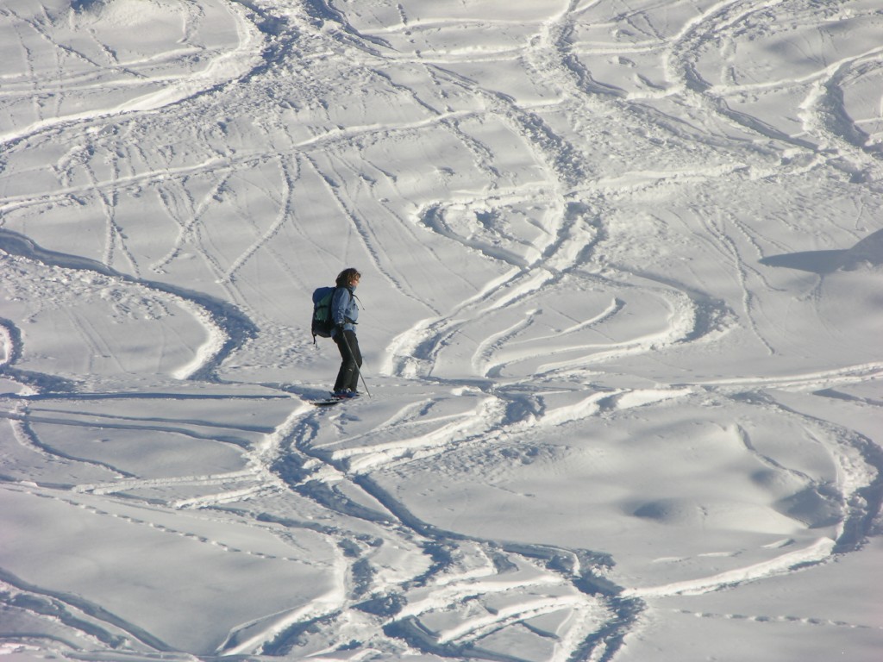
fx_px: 7142
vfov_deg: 5.3
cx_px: 442
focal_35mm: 280
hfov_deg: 7.1
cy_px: 331
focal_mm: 71.2
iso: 50
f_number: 5.9
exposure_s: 1/304
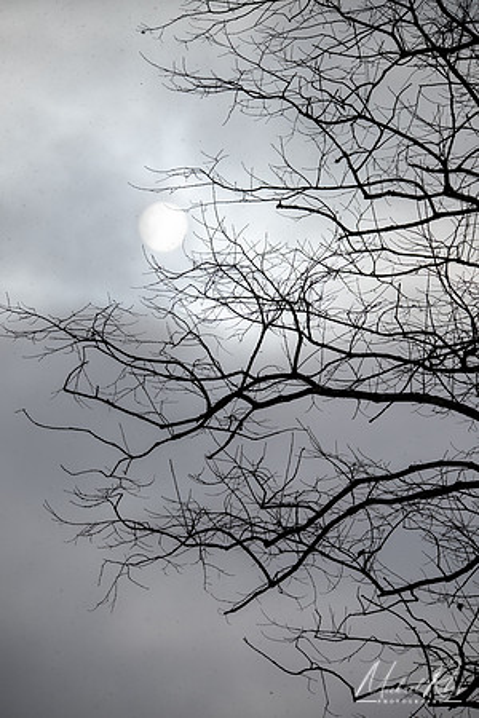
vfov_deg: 8.2
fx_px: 4989
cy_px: 359
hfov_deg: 5.5
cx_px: 240
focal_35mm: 250
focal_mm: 250
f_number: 8
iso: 200
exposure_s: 1/2000
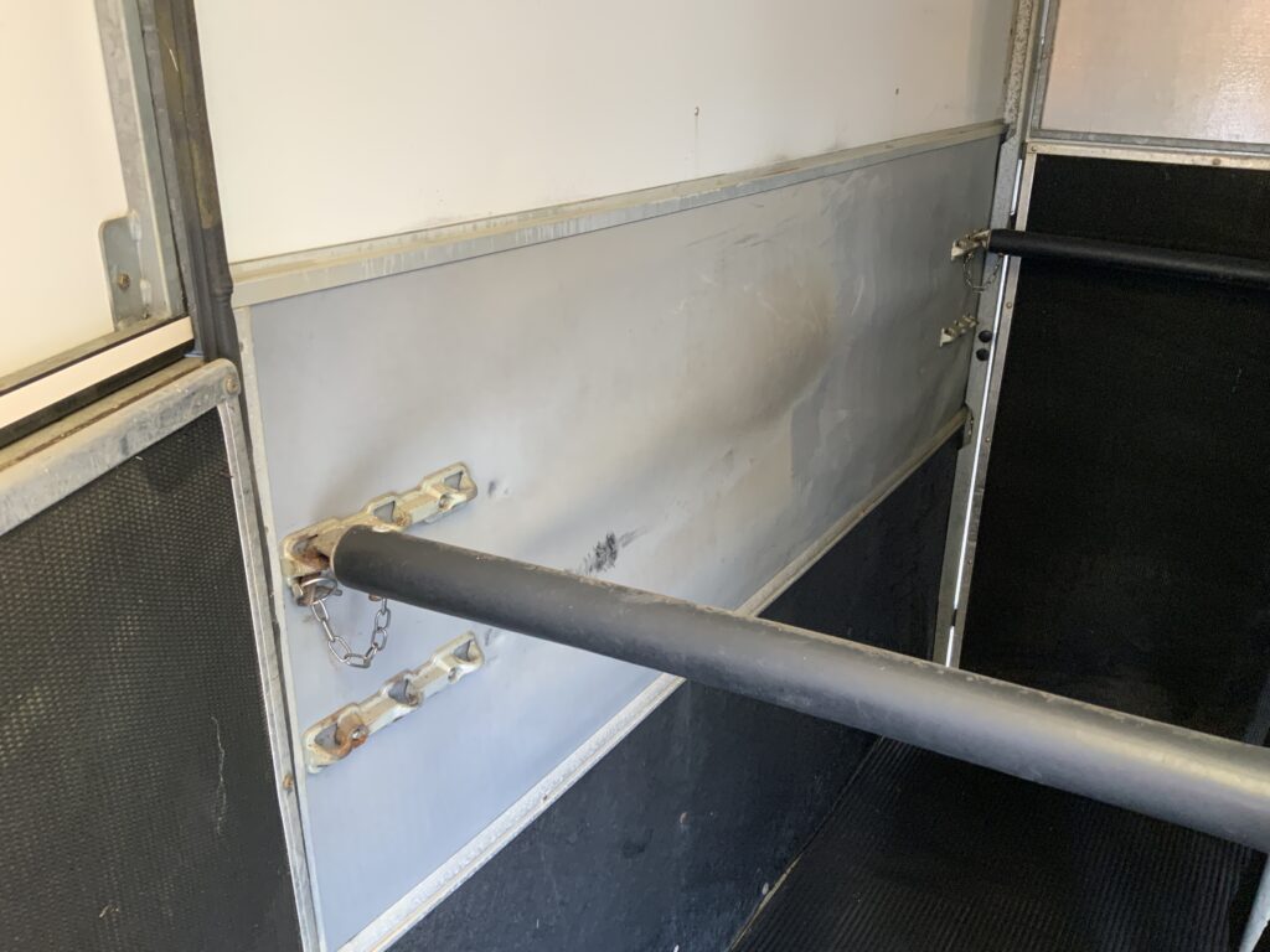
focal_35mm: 29
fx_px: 1064
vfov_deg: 48.2
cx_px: 635
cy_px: 476
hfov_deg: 61.7
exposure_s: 1/83
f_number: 1.8
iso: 64
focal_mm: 3
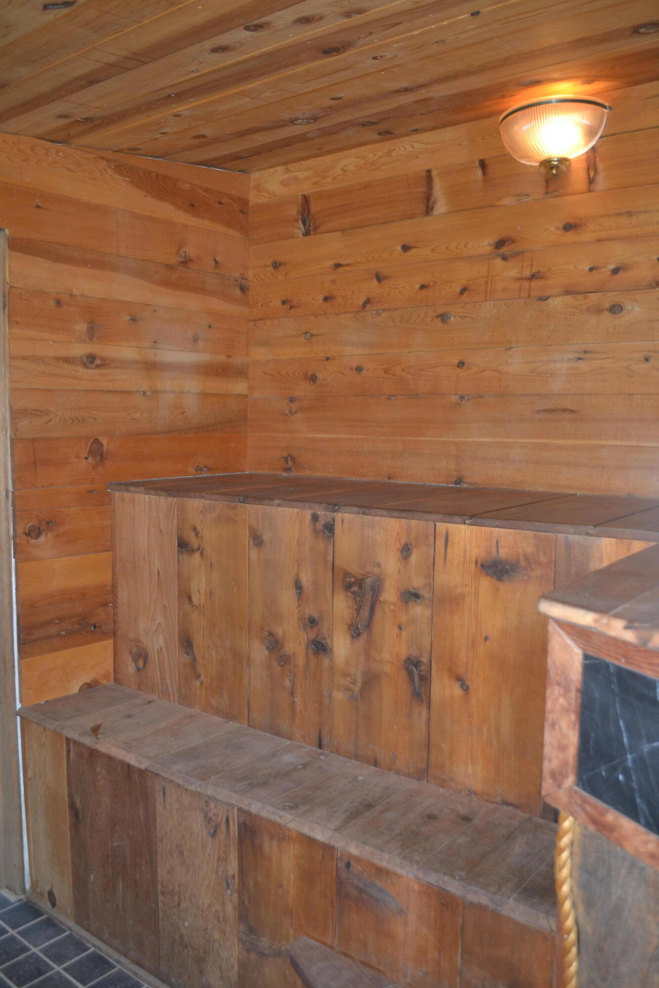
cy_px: 494
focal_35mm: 27
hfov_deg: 47.9
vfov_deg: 67.4
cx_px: 330
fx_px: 741
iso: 800
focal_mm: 18
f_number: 3.5
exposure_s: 1/30
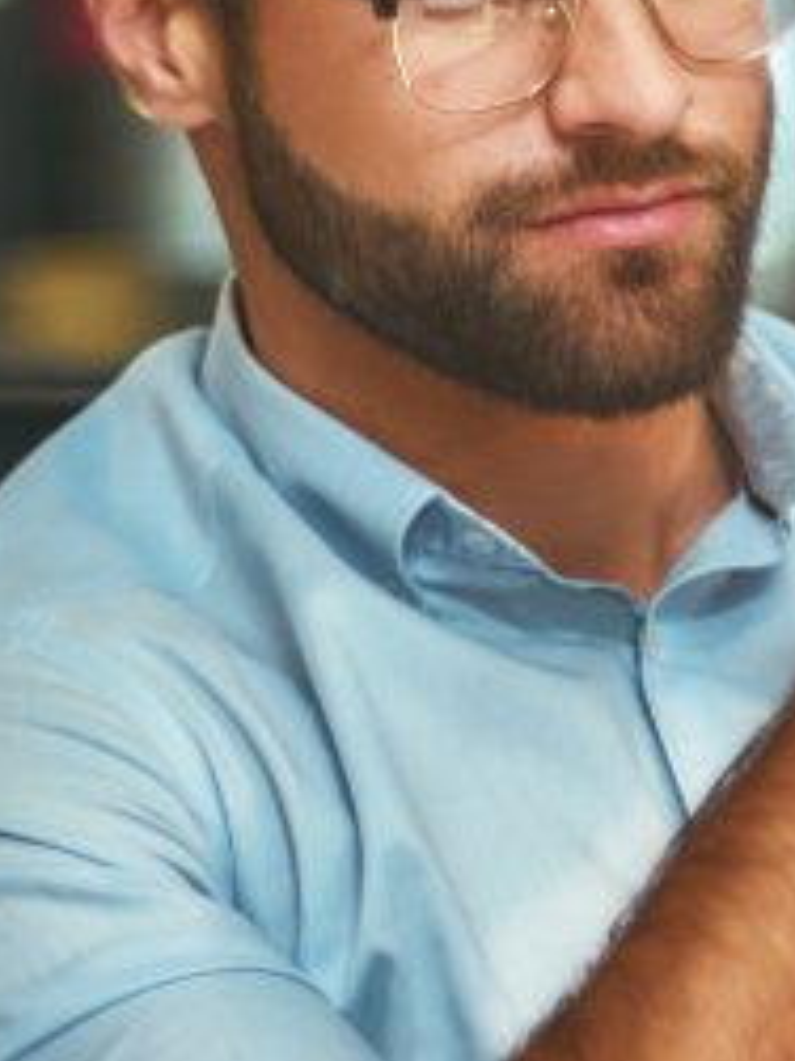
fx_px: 6007
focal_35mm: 196
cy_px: 748
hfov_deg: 7.3
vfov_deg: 10.1
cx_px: 1510
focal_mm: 50
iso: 320
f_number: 1.8
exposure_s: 1/160
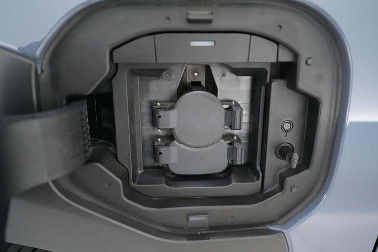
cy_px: 126
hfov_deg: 67.4
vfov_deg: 47.9
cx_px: 189
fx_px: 283
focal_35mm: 27
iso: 10000
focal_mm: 27
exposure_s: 1/250
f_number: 2.8
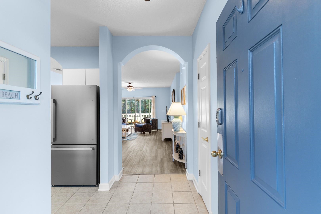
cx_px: 160
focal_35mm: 17
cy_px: 107
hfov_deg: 93.3
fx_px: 152
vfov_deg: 70.4
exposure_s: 1/10
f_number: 4.8
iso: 100
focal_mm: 11.5
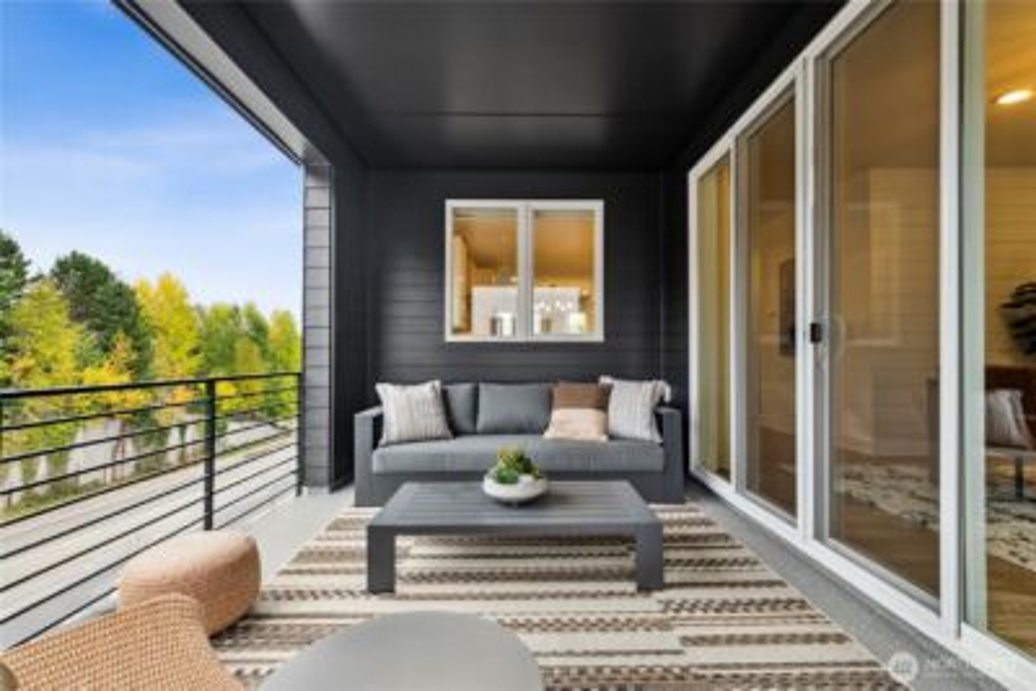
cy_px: 346
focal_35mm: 15
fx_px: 432
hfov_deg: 100.4
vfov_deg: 77.4
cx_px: 518
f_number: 8
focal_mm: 10
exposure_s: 1/15
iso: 200
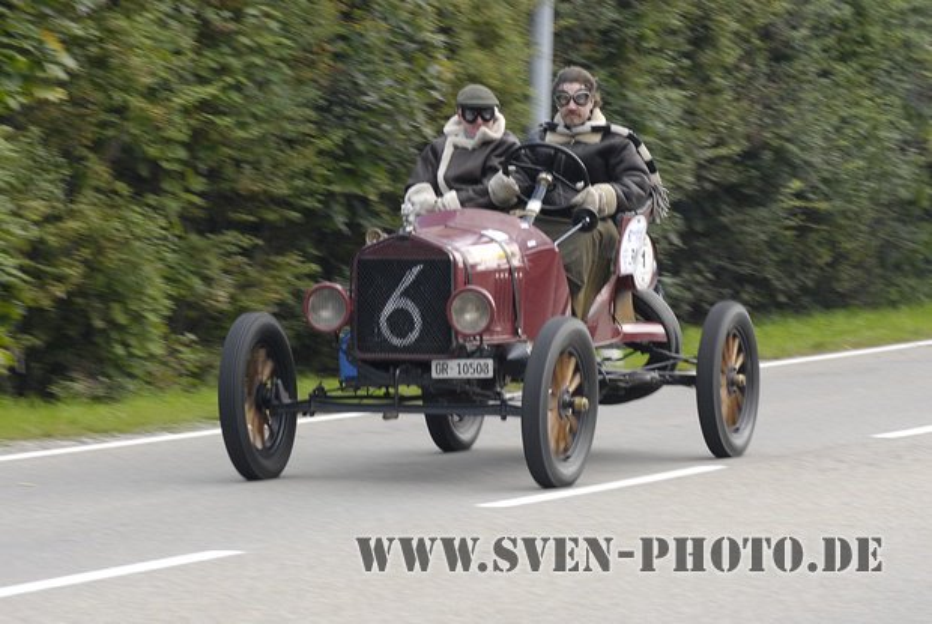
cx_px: 466
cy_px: 312
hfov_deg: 10.1
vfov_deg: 6.8
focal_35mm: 202
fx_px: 5249
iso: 400
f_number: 8
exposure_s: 1/100
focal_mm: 135
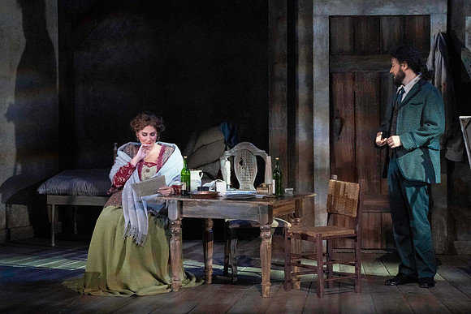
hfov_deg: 6.0
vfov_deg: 4.0
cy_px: 157
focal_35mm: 345
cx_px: 236
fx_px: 4515
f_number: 9
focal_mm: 345
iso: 16000
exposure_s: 1/320
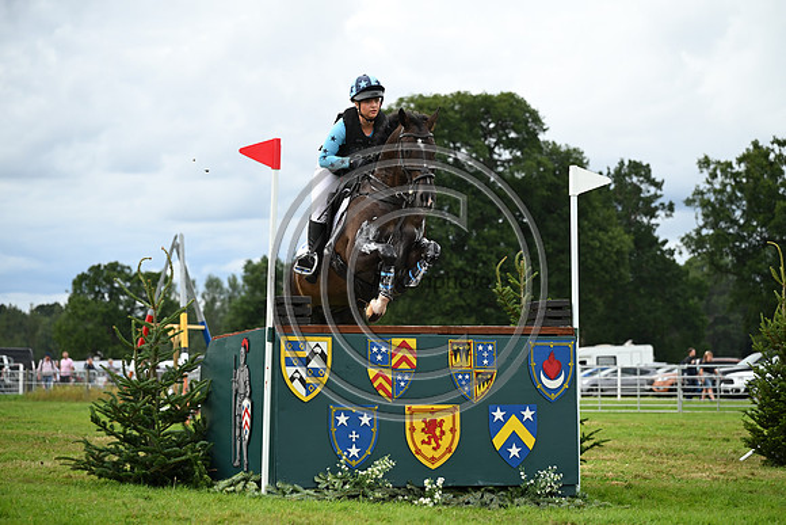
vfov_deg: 12.5
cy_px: 262
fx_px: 2402
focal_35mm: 110
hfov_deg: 18.6
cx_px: 393
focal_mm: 110
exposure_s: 1/1250
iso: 560
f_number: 4.5
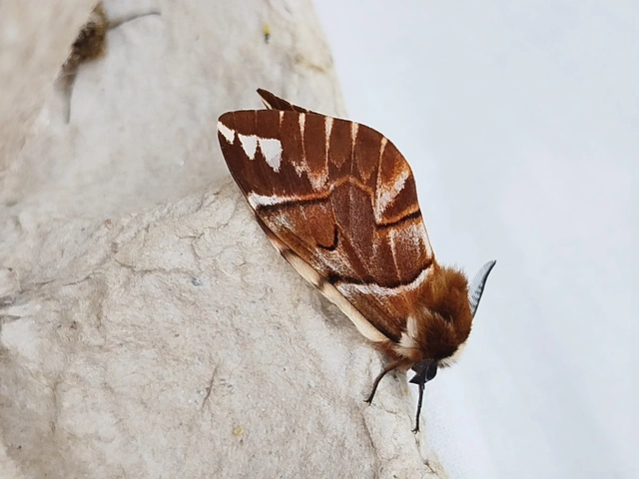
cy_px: 240
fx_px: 1274
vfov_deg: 21.3
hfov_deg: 28.2
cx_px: 320
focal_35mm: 69
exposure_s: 1/33
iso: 160
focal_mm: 5.31
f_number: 1.7
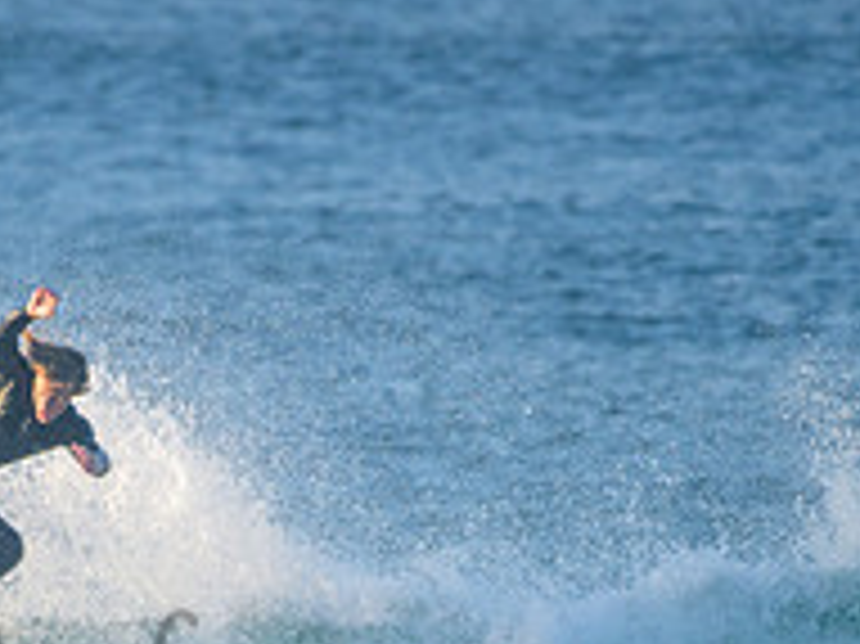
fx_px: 36200
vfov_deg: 1.0
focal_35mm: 1458
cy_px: 642
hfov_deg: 1.4
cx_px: 131
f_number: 5.6
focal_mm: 500
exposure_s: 1/2000
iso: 900
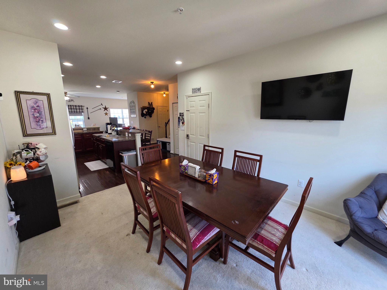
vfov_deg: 89.9
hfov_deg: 106.2
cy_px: 145
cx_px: 194
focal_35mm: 13
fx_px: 145
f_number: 1.9
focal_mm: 2.2
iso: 250
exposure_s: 1/120
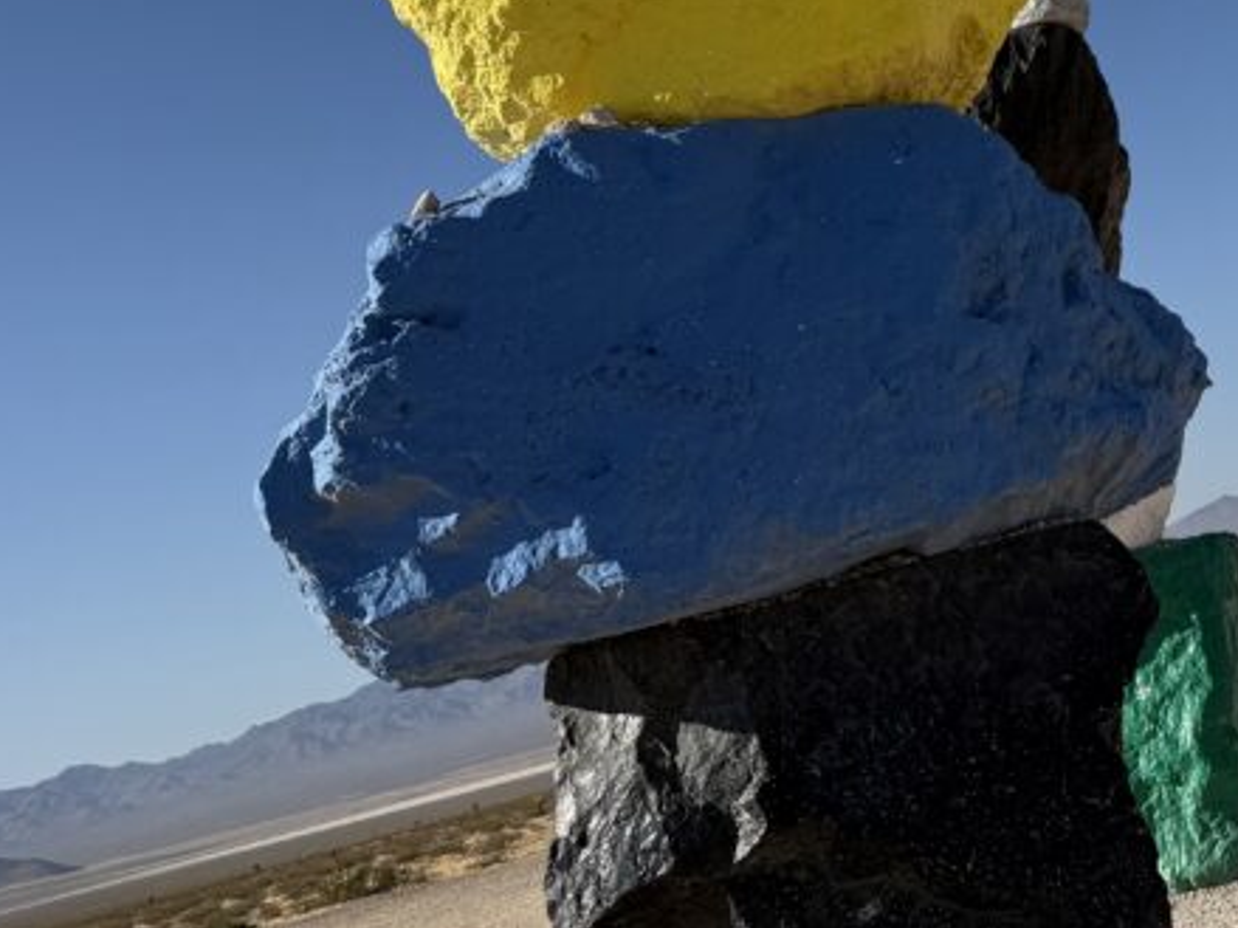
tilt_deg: +13.5
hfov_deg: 30.5
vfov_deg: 25.0
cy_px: 28
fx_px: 2002
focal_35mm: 56
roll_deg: +13.9
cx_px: 1385
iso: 80
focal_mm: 6.76
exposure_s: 1/6173
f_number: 1.78
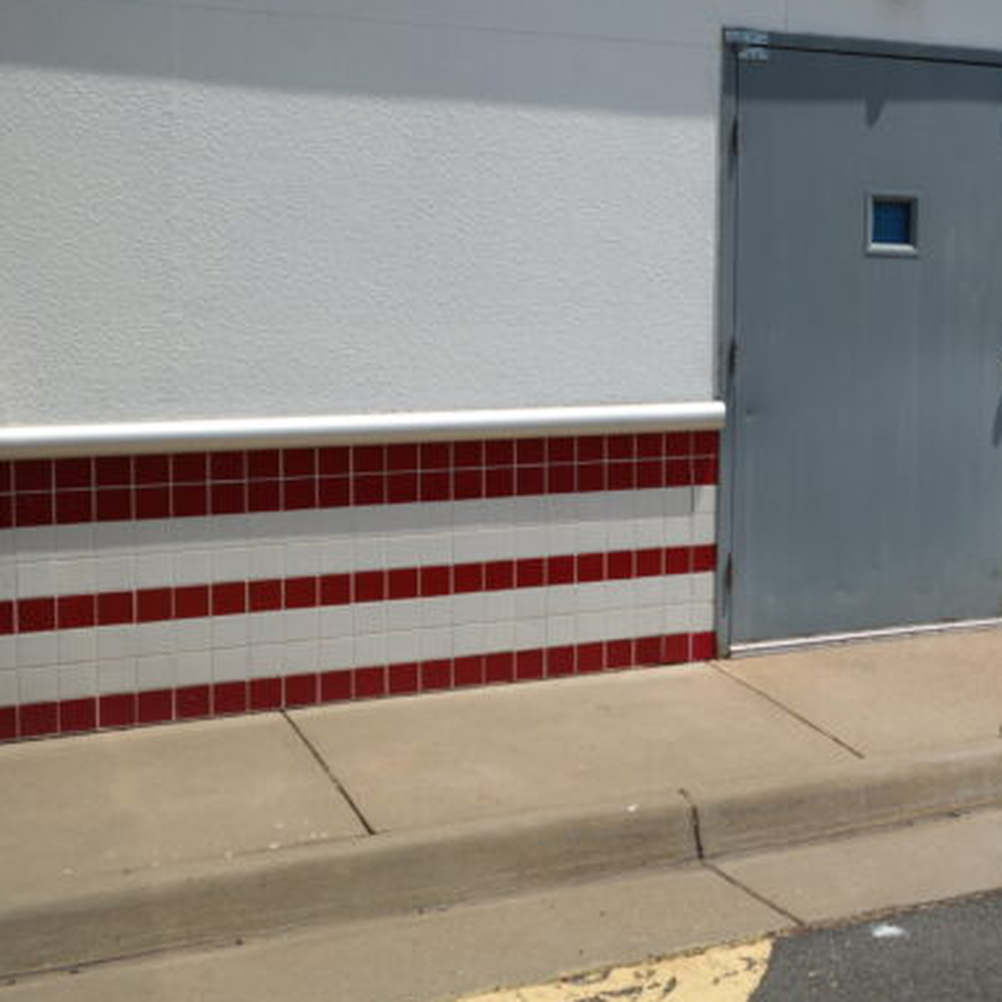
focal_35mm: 51
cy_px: 365
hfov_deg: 31.0
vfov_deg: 33.2
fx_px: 1670
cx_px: 997
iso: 100
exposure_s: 1/500
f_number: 8
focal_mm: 20
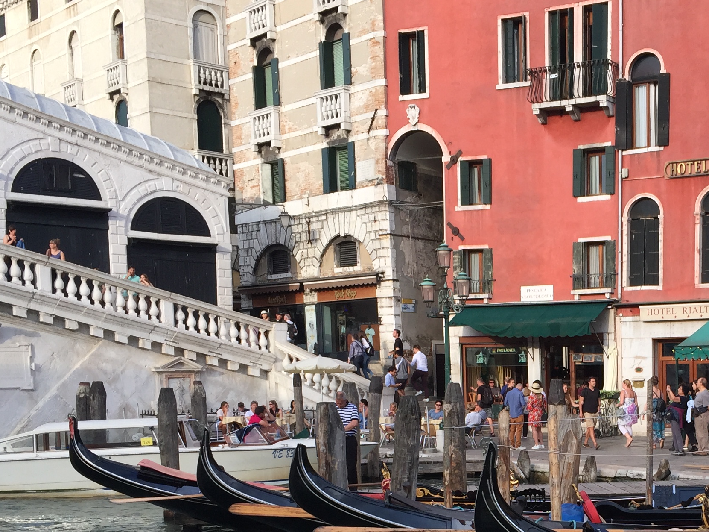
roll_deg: -0.1
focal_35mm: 57
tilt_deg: -5.7
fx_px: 1167
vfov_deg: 24.8
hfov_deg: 32.5
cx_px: 606
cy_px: 493
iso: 32
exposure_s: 1/314
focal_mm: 4.15
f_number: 2.2
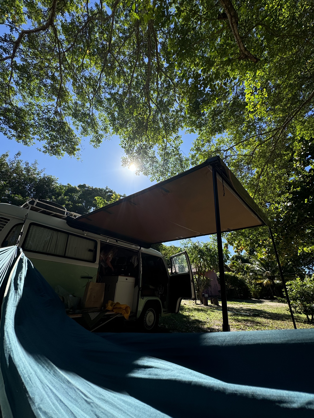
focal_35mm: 14
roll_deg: -3.3
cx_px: 157
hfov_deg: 85.7
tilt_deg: +25.3
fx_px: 169
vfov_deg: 102.1
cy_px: 209
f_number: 2.2
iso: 50
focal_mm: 2.22
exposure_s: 1/1506
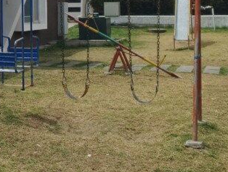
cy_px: 3
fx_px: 580
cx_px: -44
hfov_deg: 20.8
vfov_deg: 16.5
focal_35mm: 88
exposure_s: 1/685
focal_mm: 4.09
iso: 51
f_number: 1.6
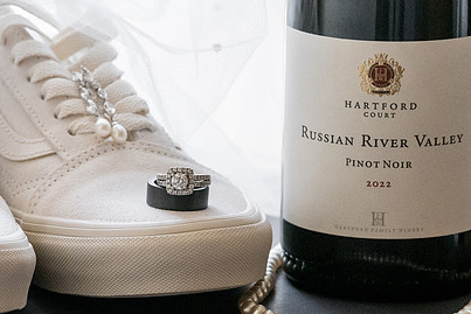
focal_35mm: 259
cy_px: 63
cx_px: 102
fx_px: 3390
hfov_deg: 7.9
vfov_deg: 5.3
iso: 4000
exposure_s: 1/320
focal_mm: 105
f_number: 7.1
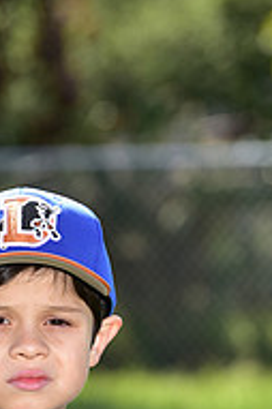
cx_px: 33
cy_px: 512
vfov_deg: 4.1
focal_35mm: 502
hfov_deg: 2.7
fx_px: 5699
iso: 100
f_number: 5.6
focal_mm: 165
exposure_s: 1/250
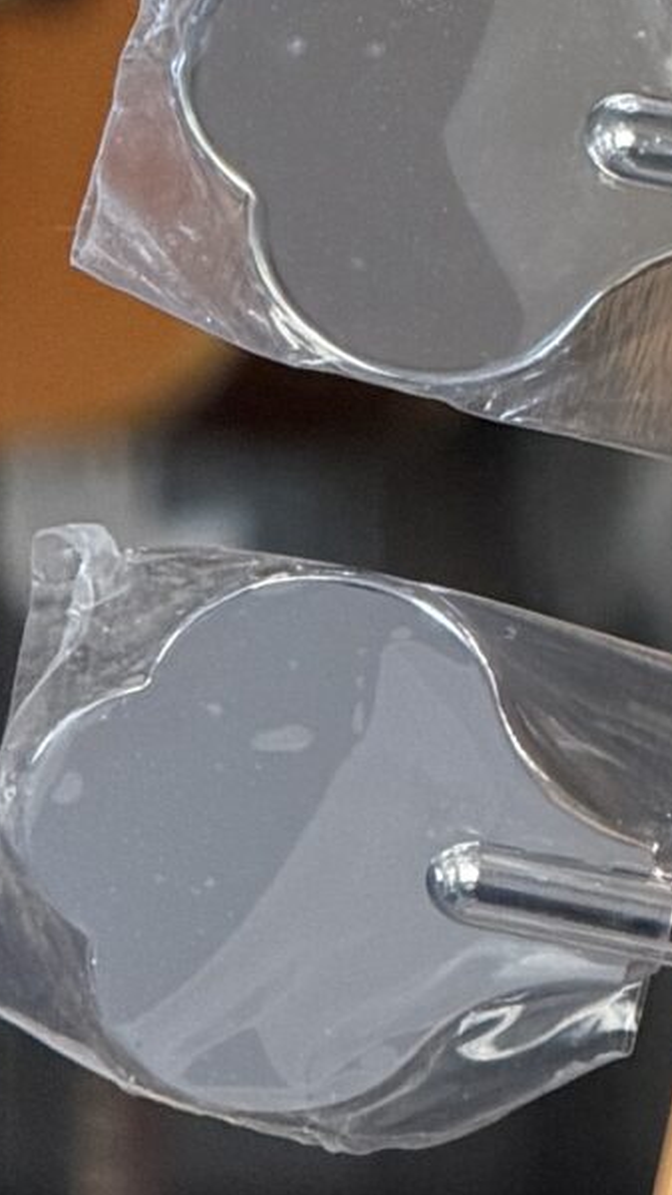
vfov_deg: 4.6
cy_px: 367
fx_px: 14760
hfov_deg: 2.6
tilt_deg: -0.5
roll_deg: -0.9
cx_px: 1468
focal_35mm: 466
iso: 320
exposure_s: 1/121
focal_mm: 16.89
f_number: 2.8
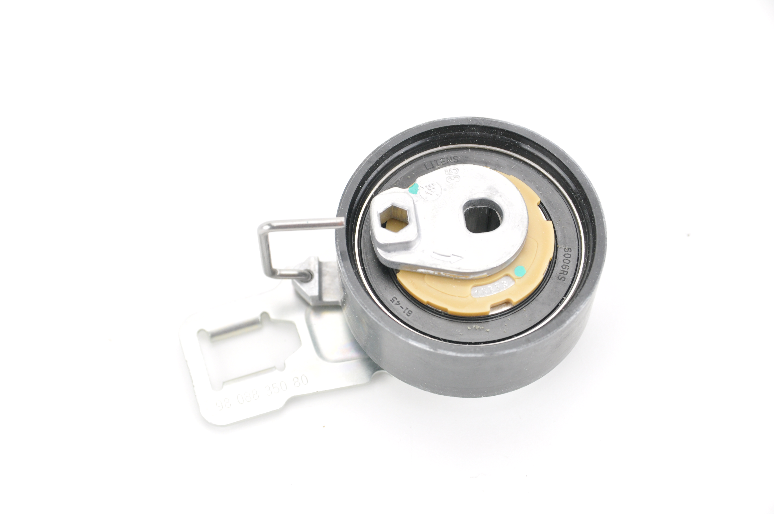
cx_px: 387
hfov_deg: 27.0
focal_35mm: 75
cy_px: 257
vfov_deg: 18.1
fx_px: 1611
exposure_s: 1/50
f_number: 6.3
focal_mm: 50
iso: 640
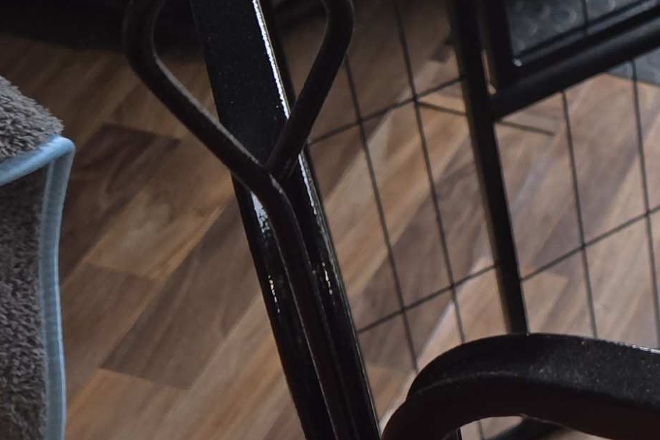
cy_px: 63
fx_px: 1888
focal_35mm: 103
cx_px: 946
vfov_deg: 13.2
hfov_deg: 18.0
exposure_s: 1/102
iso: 25
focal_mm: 5.4
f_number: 1.8
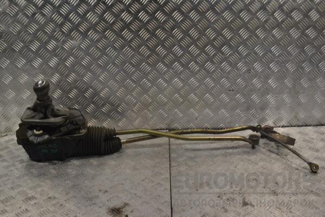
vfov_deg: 31.9
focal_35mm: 42
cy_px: 108
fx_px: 379
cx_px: 162
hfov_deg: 46.4
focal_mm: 28
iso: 3200
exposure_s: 1/400
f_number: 10
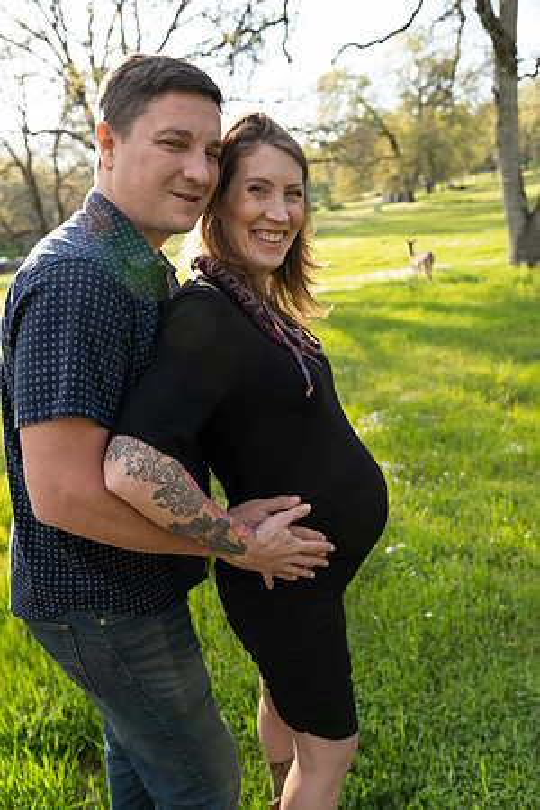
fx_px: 607
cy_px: 405
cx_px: 270
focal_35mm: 27
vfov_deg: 67.4
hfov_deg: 47.9
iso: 160
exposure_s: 1/250
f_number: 4
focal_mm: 27
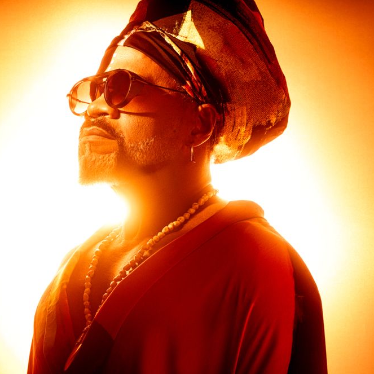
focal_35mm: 109
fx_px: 1332
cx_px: 140
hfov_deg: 16.0
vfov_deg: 16.0
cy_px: 188
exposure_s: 1/200
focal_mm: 85
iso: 400
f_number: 7.1
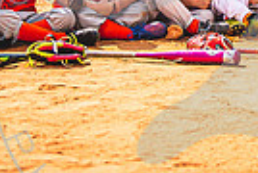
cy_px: -129
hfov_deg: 11.2
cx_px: 334
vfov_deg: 7.5
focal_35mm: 179
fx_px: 1286
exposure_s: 1/2000
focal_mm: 38
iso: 100
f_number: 5.6
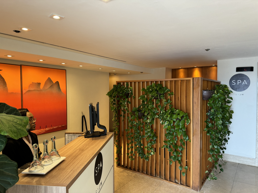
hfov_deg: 71.6
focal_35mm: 24
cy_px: 96
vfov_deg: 56.8
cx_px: 129
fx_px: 179
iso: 160
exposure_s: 1/120
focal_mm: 6.76
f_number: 1.78
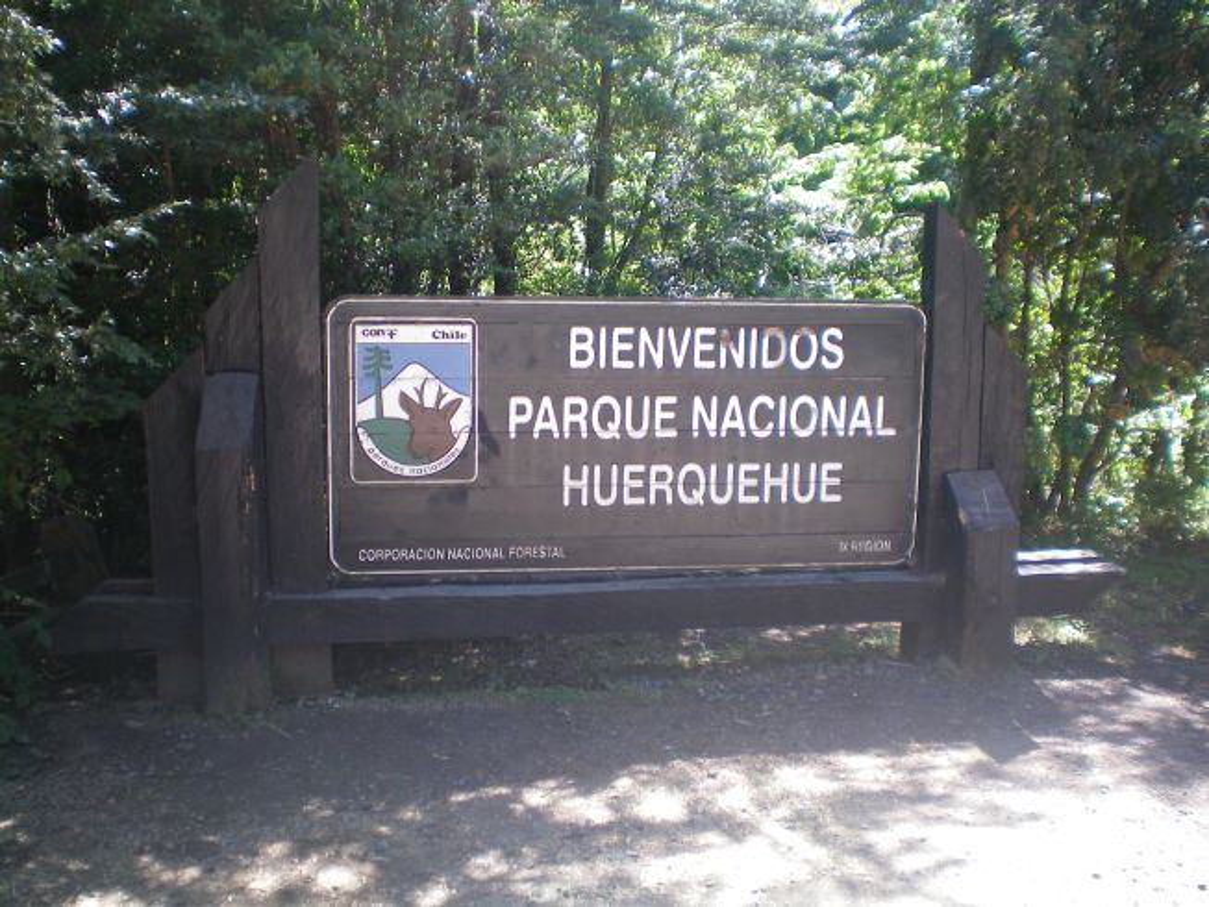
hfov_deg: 49.0
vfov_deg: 37.7
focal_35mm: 38
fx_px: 1327
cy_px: 454
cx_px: 604
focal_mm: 6.3
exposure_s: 1/60
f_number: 3.1
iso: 64
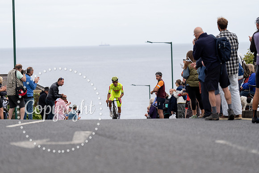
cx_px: 130
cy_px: 86
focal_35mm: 156
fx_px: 1123
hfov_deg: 13.2
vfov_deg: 8.8
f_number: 3.5
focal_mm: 156
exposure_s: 1/1000
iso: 320
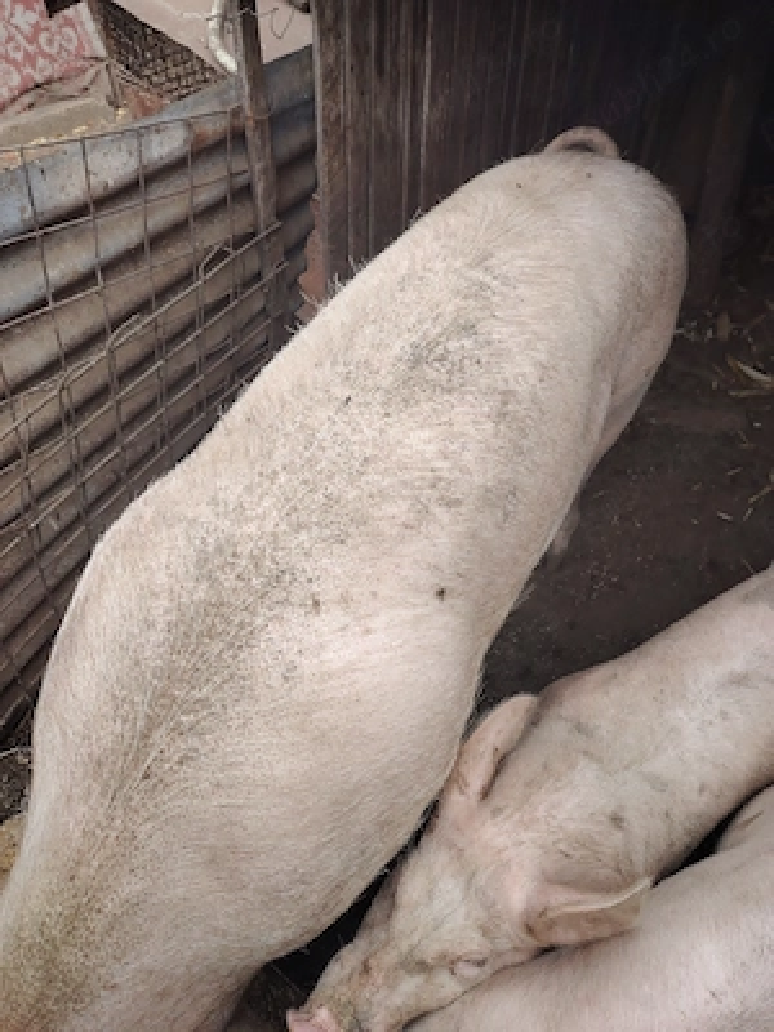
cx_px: 387
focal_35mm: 24
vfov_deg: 71.6
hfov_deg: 56.8
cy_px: 516
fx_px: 716
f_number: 1.75
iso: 588
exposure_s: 1/900
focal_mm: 5.25
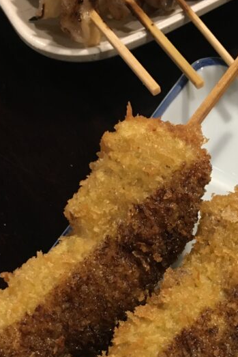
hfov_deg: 22.9
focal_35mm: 59
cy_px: 267
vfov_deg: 33.3
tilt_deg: -63.7
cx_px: 164
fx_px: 585
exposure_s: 1/17
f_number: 2.2
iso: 200
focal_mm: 4.15
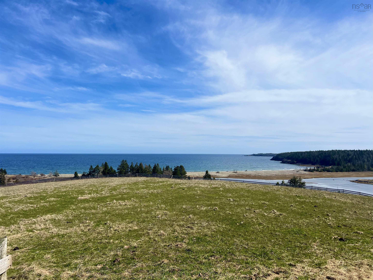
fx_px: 280
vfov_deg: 53.1
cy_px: 140
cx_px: 186
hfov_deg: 67.3
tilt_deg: +2.0
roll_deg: +0.0
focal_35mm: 26
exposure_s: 1/8000
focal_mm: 5.7
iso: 50
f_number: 1.5
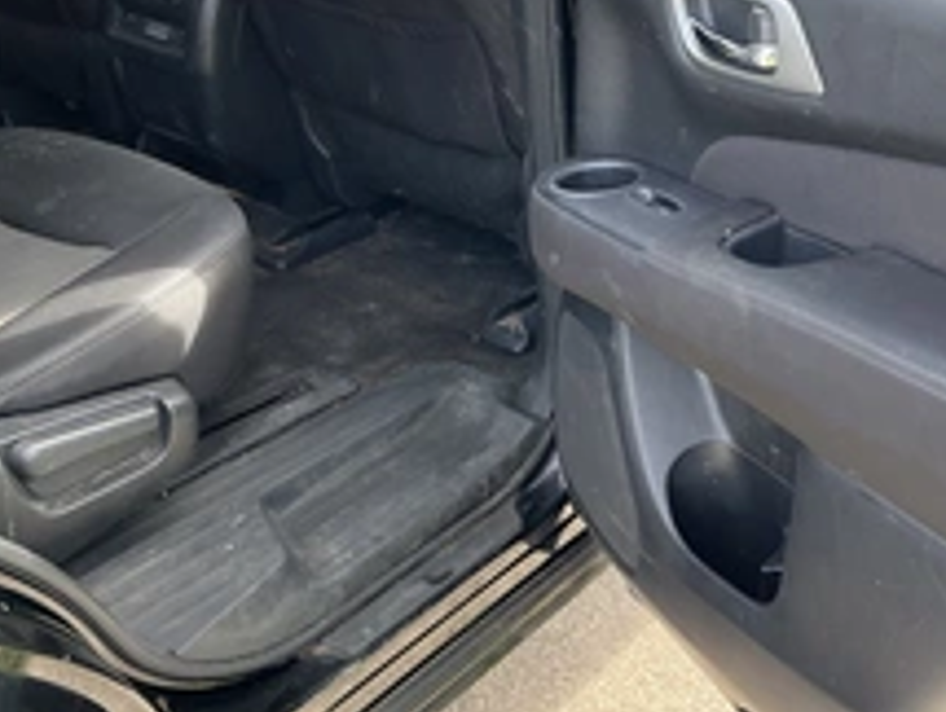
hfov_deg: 36.5
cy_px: 189
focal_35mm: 52
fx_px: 1423
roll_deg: +1.4
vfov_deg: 27.8
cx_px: 616
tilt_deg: -19.9
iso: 40
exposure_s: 1/122
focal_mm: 3
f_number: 1.8
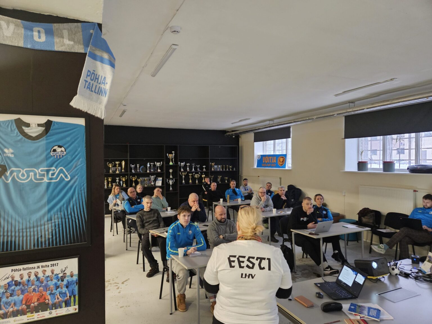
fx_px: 287
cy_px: 162
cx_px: 216
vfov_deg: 58.9
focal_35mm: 23
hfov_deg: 73.9
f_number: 1.8
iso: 640
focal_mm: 5.4
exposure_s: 1/50
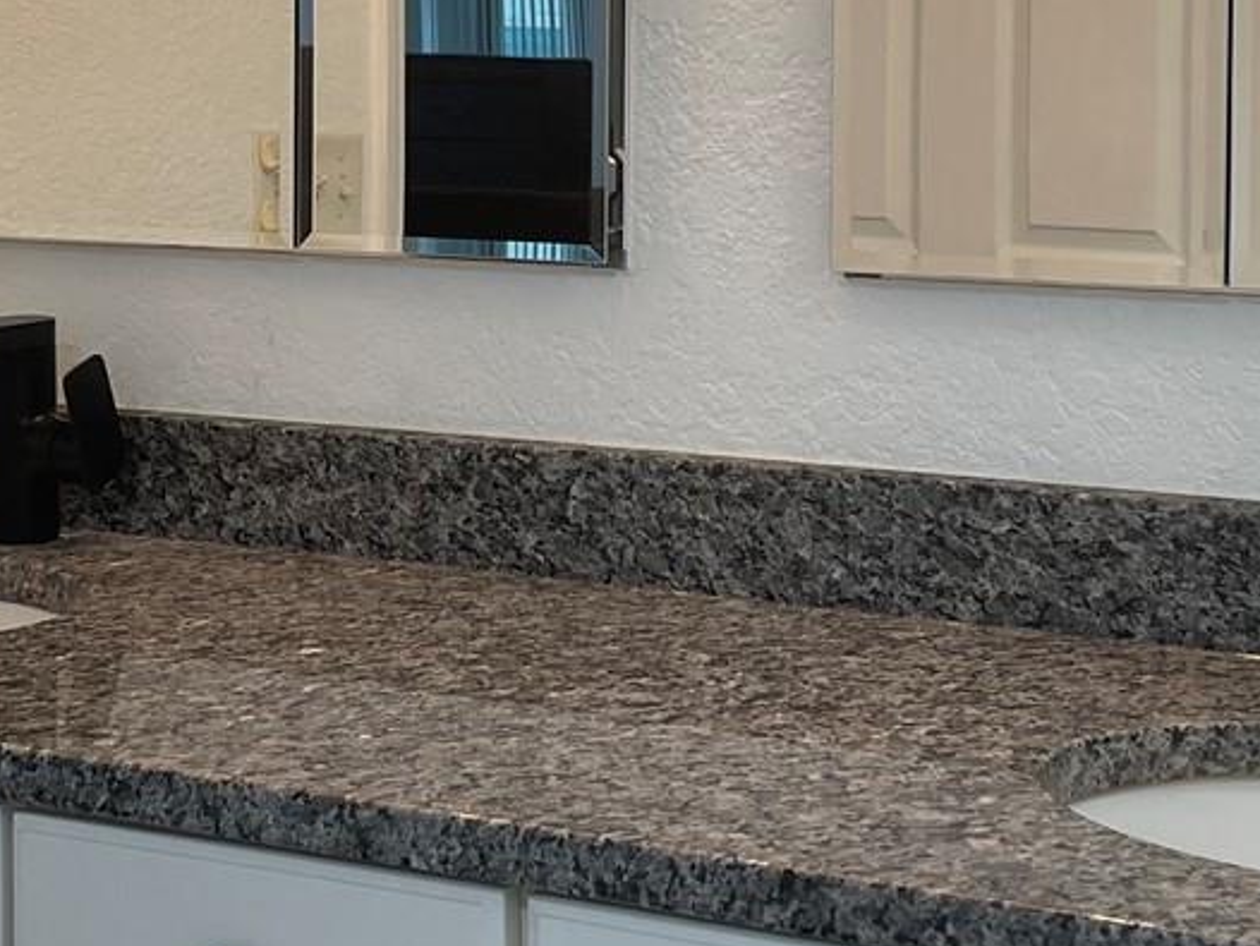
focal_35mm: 76
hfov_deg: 25.6
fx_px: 2768
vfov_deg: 19.2
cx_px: 515
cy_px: 153
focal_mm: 5.1
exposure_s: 1/120
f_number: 1.6
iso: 80
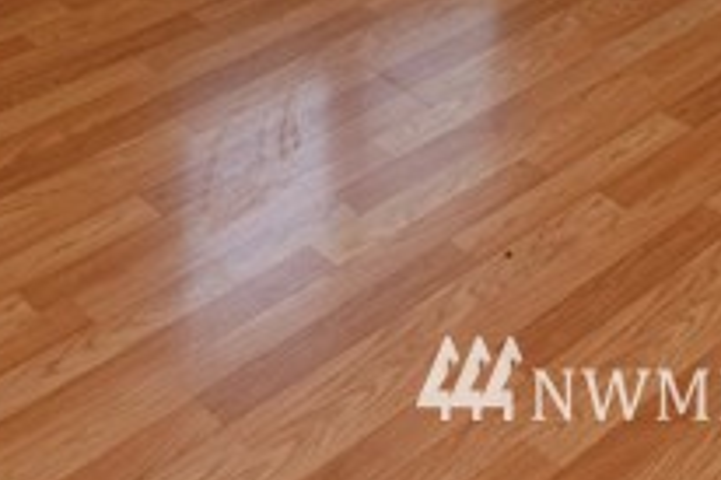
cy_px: -757
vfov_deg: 12.5
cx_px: 612
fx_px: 1581
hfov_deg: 25.1
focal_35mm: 79
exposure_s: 1/125
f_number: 5.6
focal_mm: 10
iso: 280
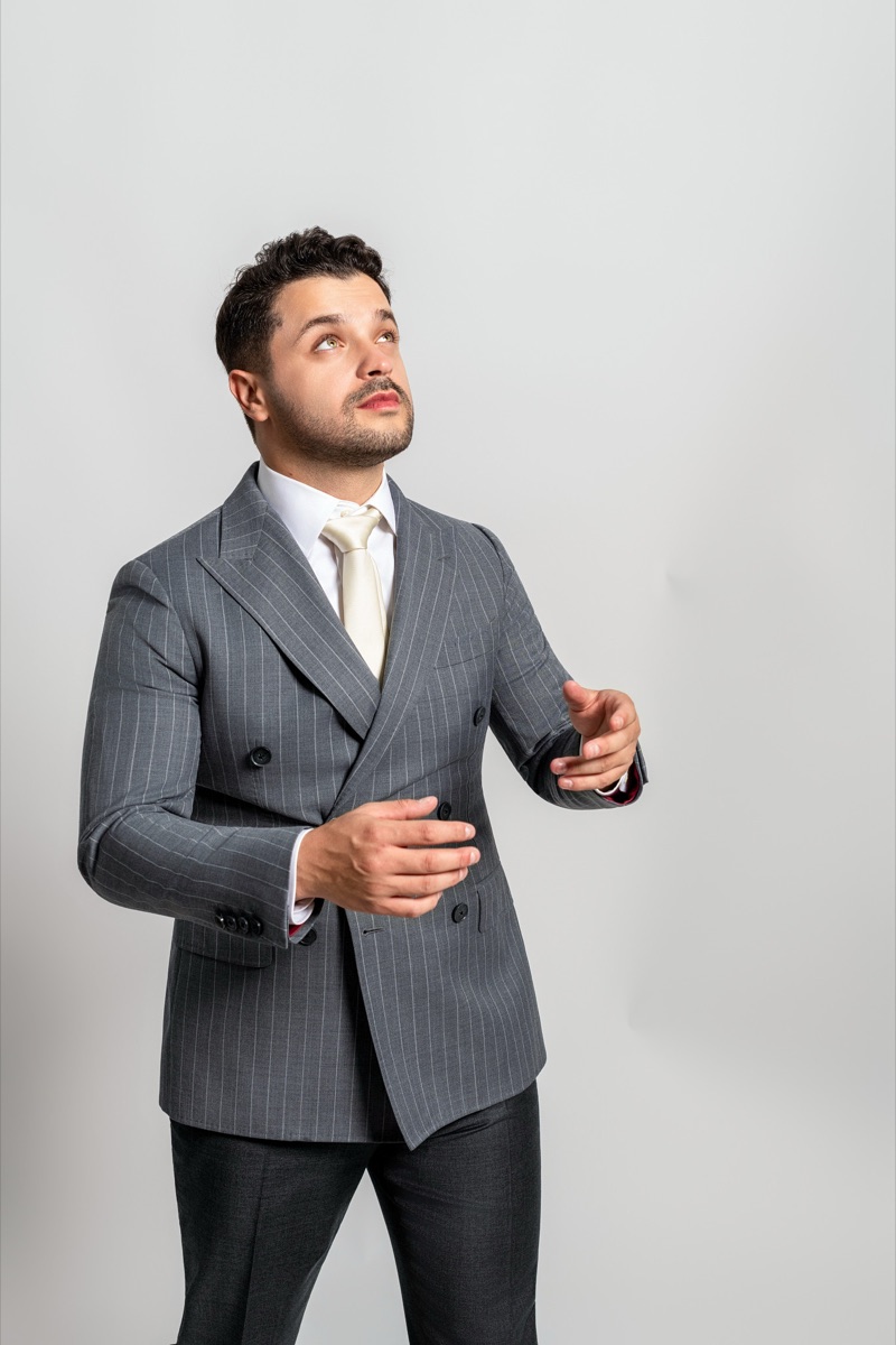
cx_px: 448
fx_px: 1867
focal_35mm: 50
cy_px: 672
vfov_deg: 39.6
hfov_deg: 27.0
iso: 125
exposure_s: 1/200
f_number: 5.6
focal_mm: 50
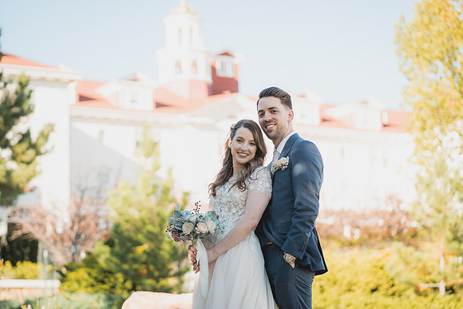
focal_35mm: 90
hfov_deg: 22.6
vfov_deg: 15.2
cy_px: 154
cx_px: 232
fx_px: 1156
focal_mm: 85
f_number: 2.8
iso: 200
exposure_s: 1/1000
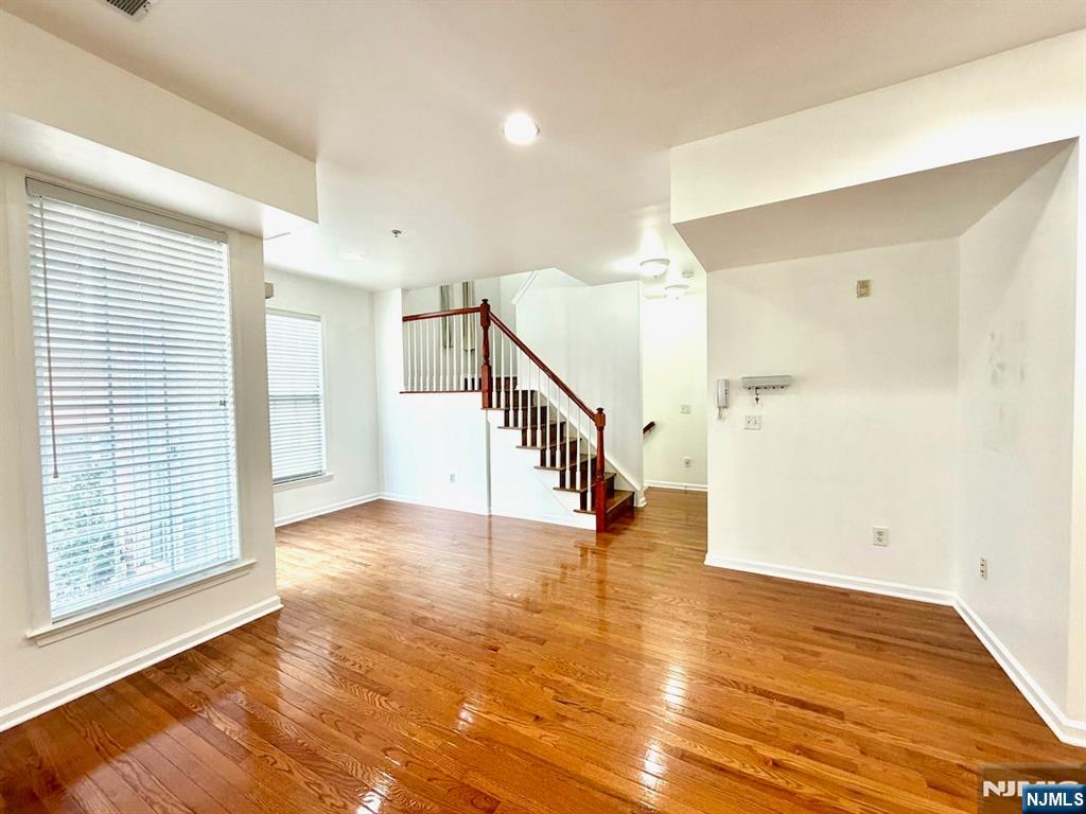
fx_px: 439
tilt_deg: -1.5
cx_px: 543
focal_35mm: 14
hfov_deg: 102.1
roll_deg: +1.9
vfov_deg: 85.7
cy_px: 407
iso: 200
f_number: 2.2
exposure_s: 1/120
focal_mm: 2.22
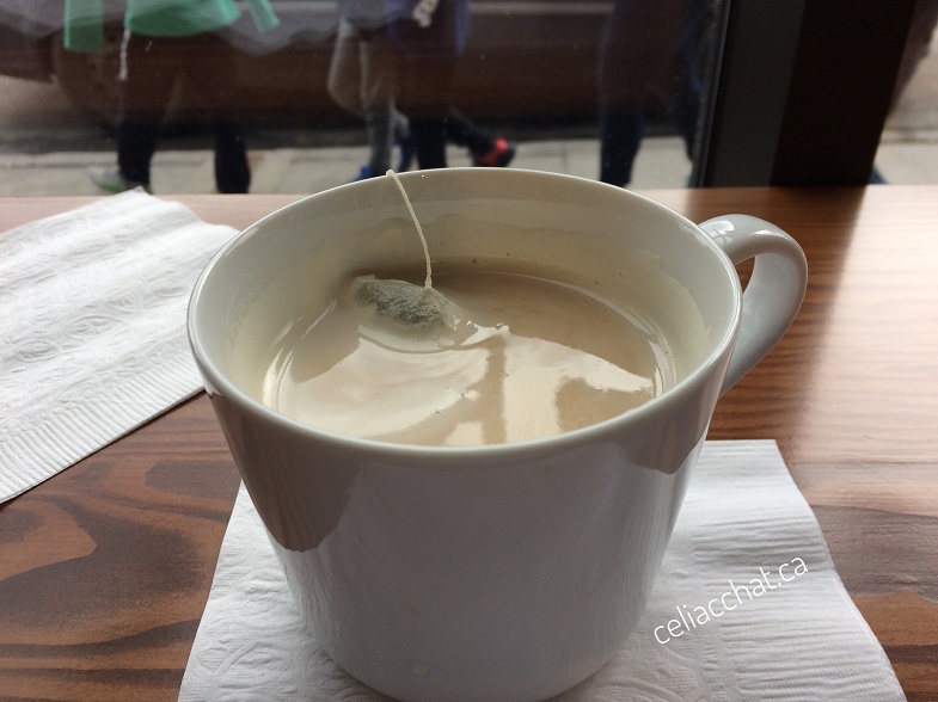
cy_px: 351
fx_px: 785
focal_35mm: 29
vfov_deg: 48.2
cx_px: 469
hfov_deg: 61.7
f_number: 2.2
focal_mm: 4.15
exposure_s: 1/120
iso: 40
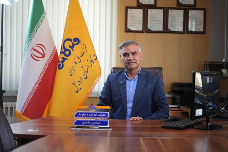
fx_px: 317
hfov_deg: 39.6
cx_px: 114
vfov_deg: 27.0
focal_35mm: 50
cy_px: 76
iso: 200
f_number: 1.8
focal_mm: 50
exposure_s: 1/125
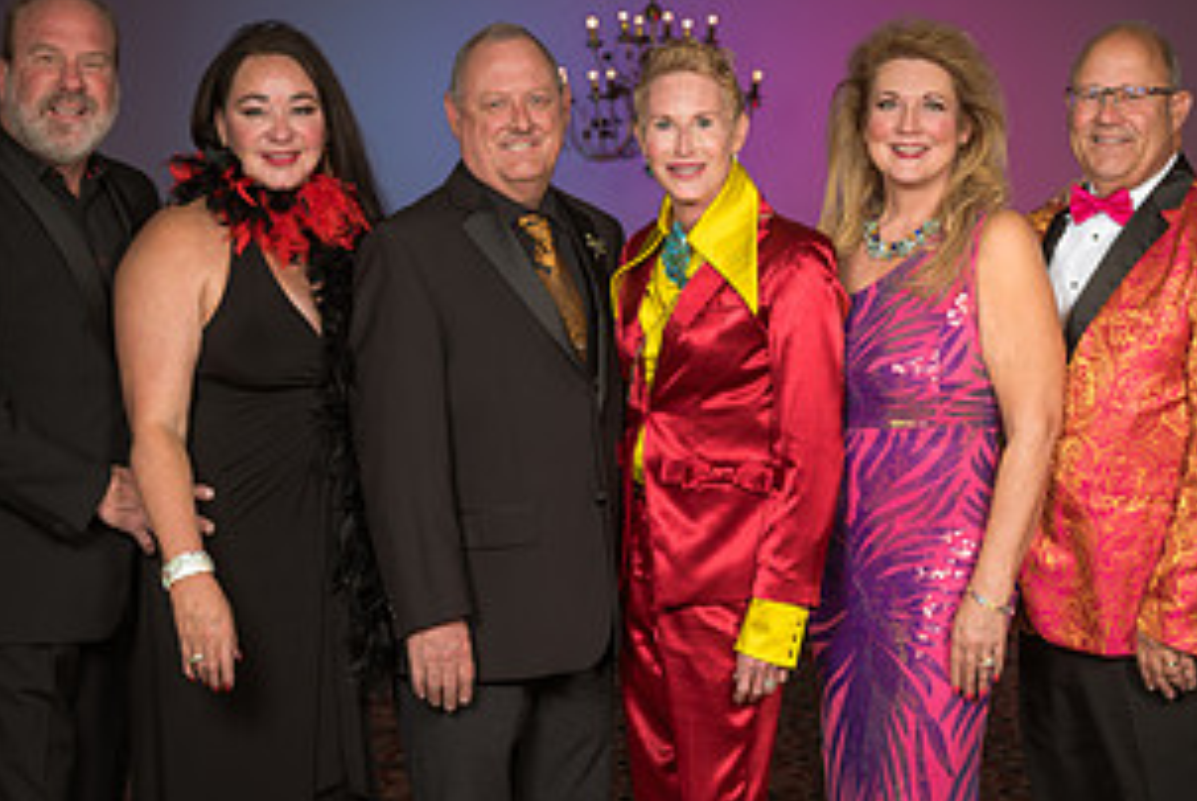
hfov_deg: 21.2
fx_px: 3195
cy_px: 502
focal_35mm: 96
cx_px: 721
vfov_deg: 14.3
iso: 100
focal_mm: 50
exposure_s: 1/160
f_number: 5.6
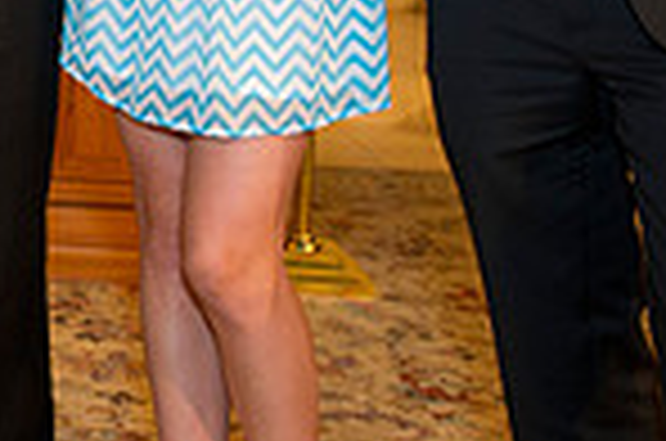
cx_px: -266
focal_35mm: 114
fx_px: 2104
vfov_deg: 11.3
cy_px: -310
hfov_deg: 16.7
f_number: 4.5
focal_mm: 29
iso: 1250
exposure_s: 1/125
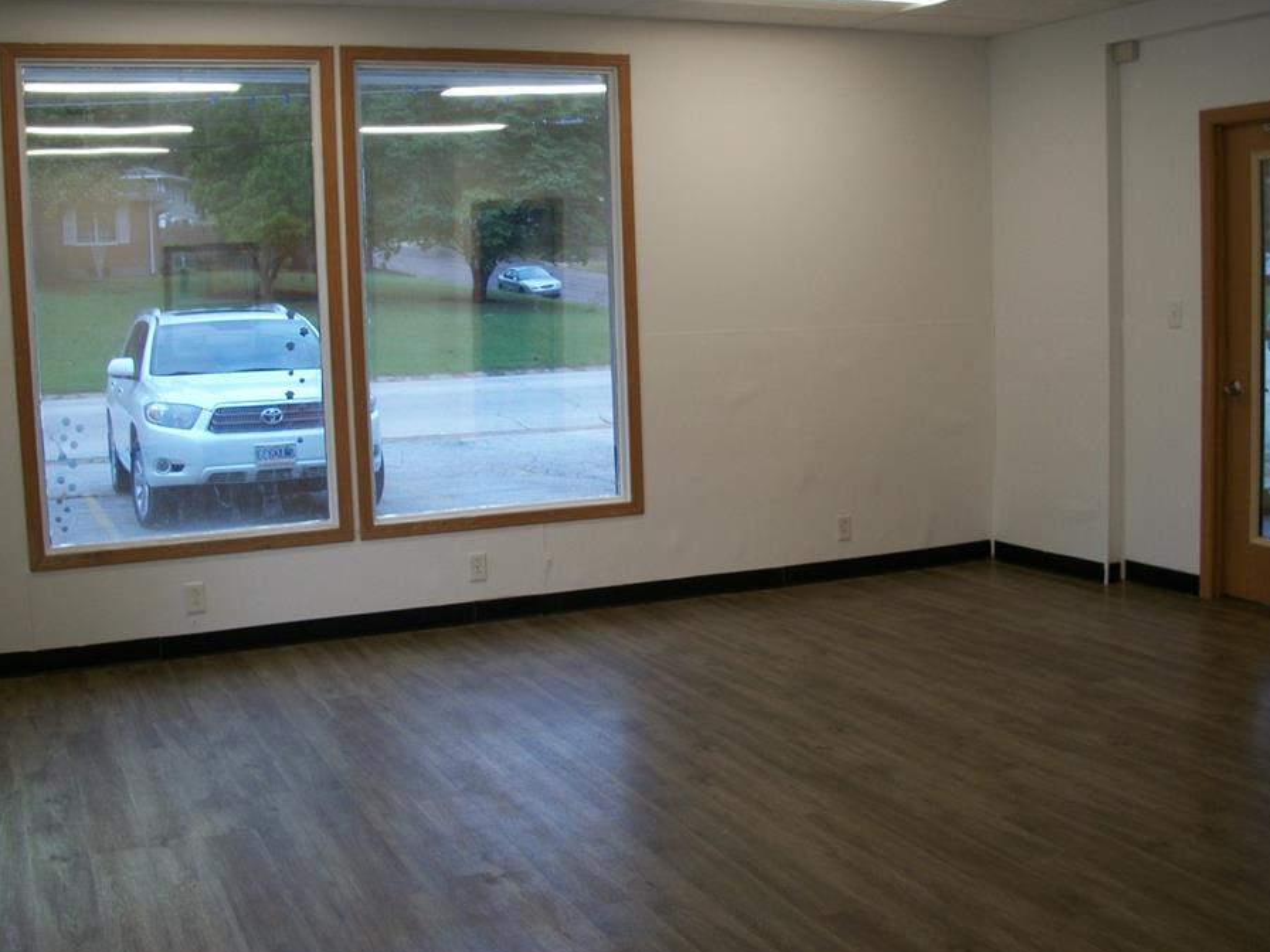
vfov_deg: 35.9
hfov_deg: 46.7
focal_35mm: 40
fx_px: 1468
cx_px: 702
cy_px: 450
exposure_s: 1/80
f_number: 3.1
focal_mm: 6.3
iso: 80
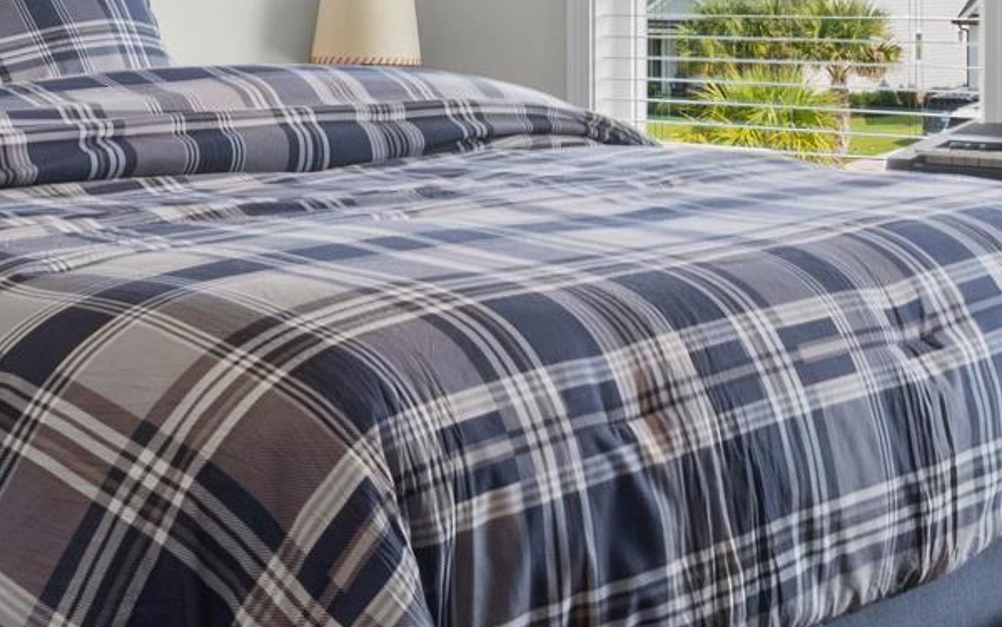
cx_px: 160
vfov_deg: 18.6
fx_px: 1857
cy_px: -14
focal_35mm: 68
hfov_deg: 29.3
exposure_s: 1/15
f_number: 8
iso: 1250
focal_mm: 16
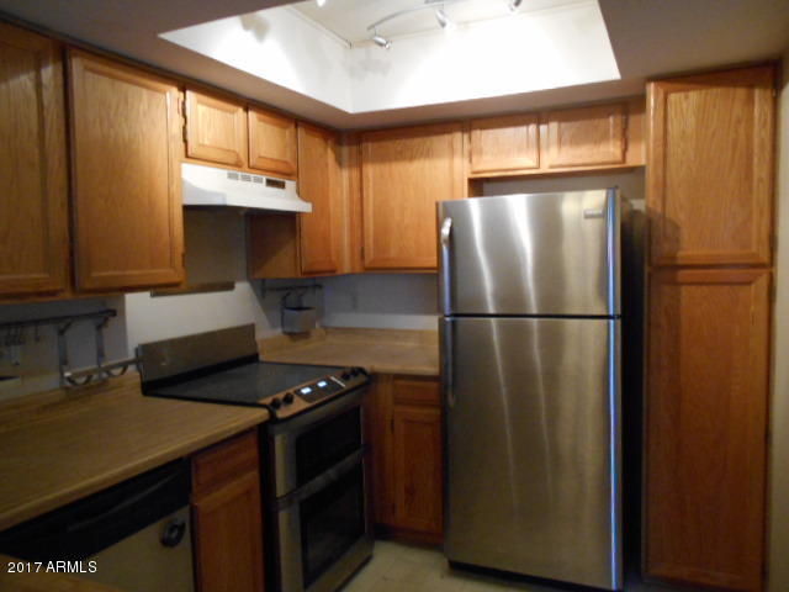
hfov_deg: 67.3
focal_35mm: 26
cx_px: 394
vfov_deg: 53.1
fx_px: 593
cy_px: 296
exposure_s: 1/30
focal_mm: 4.6
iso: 360
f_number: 3.2
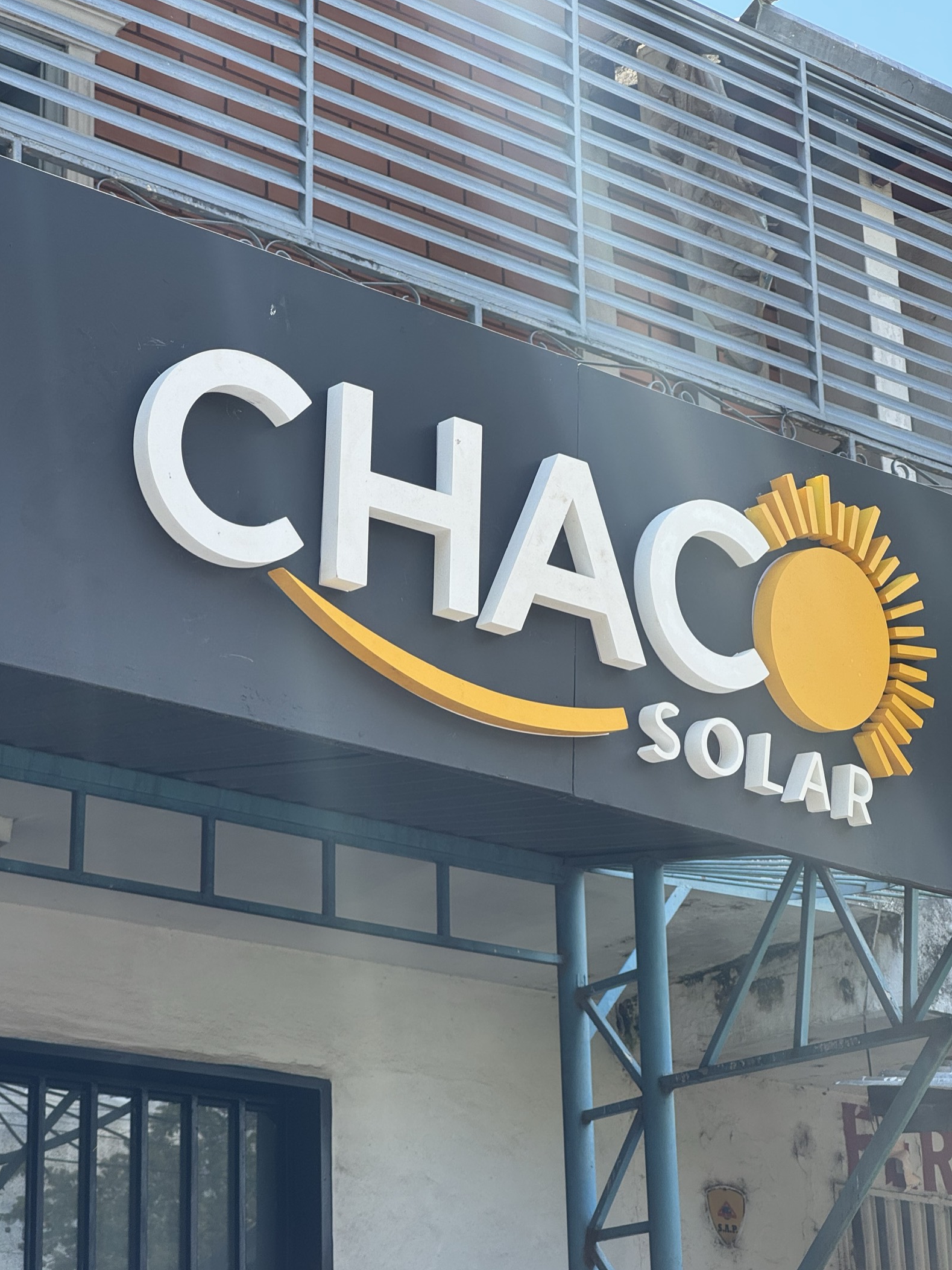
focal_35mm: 78
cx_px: 471
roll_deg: +1.5
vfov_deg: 25.0
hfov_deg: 18.9
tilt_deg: +21.3
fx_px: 2861
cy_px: 641
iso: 25
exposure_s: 1/151
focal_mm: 9
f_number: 2.8
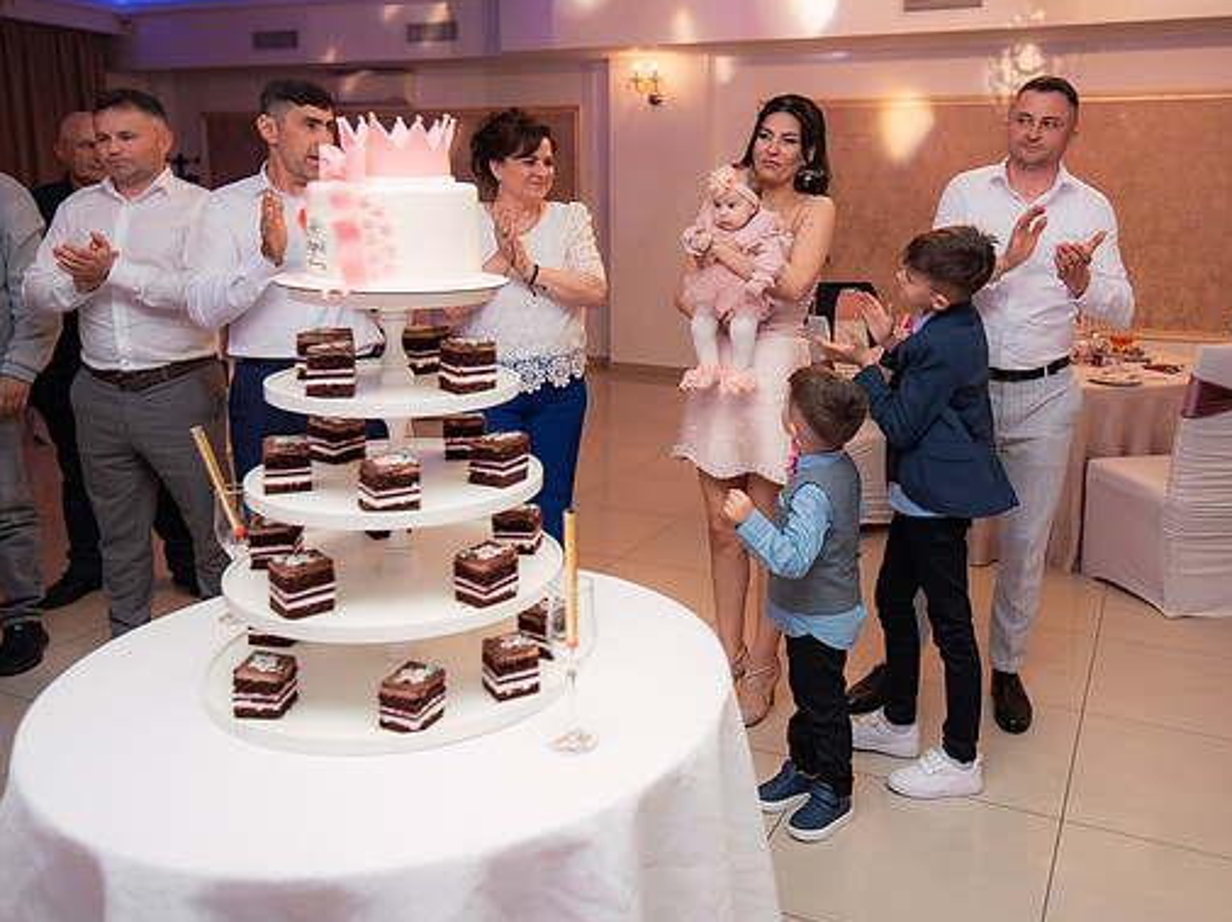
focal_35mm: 31
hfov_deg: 58.1
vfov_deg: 45.2
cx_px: 705
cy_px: 385
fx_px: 1103
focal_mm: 24
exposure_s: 1/200
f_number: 2.8
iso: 1600
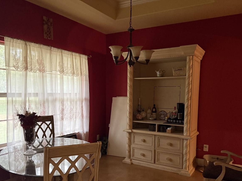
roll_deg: -1.0
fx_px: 210
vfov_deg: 46.4
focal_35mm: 30
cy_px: 112
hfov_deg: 60.0
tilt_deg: -5.4
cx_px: 123
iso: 800
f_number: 1.78
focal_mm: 6.76
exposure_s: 1/40
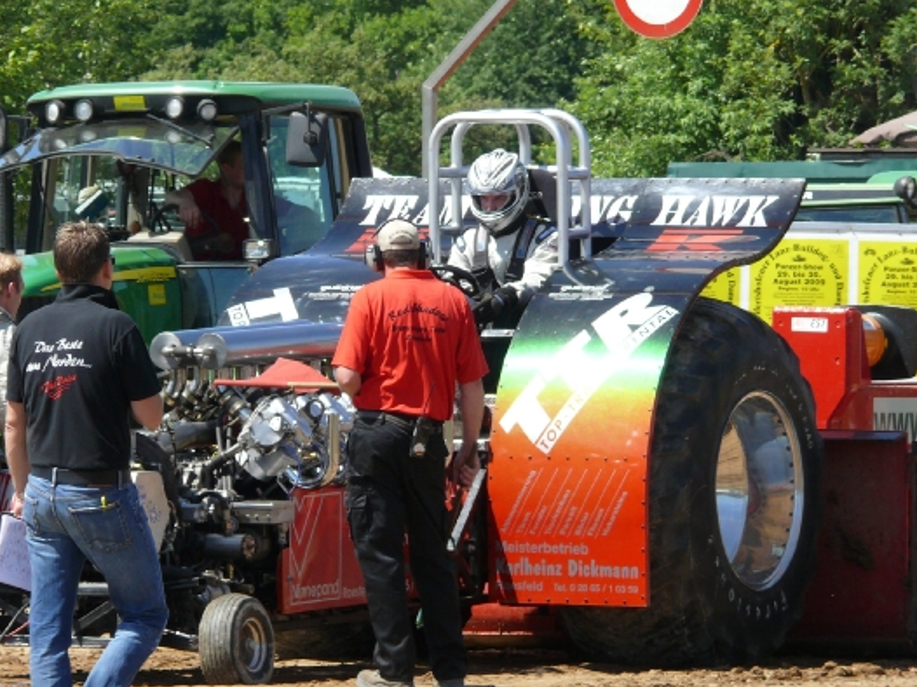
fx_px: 13292
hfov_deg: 4.0
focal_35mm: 502
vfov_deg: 3.0
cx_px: 378
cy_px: 263
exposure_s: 1/250
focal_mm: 69.9
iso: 100
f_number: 5.6
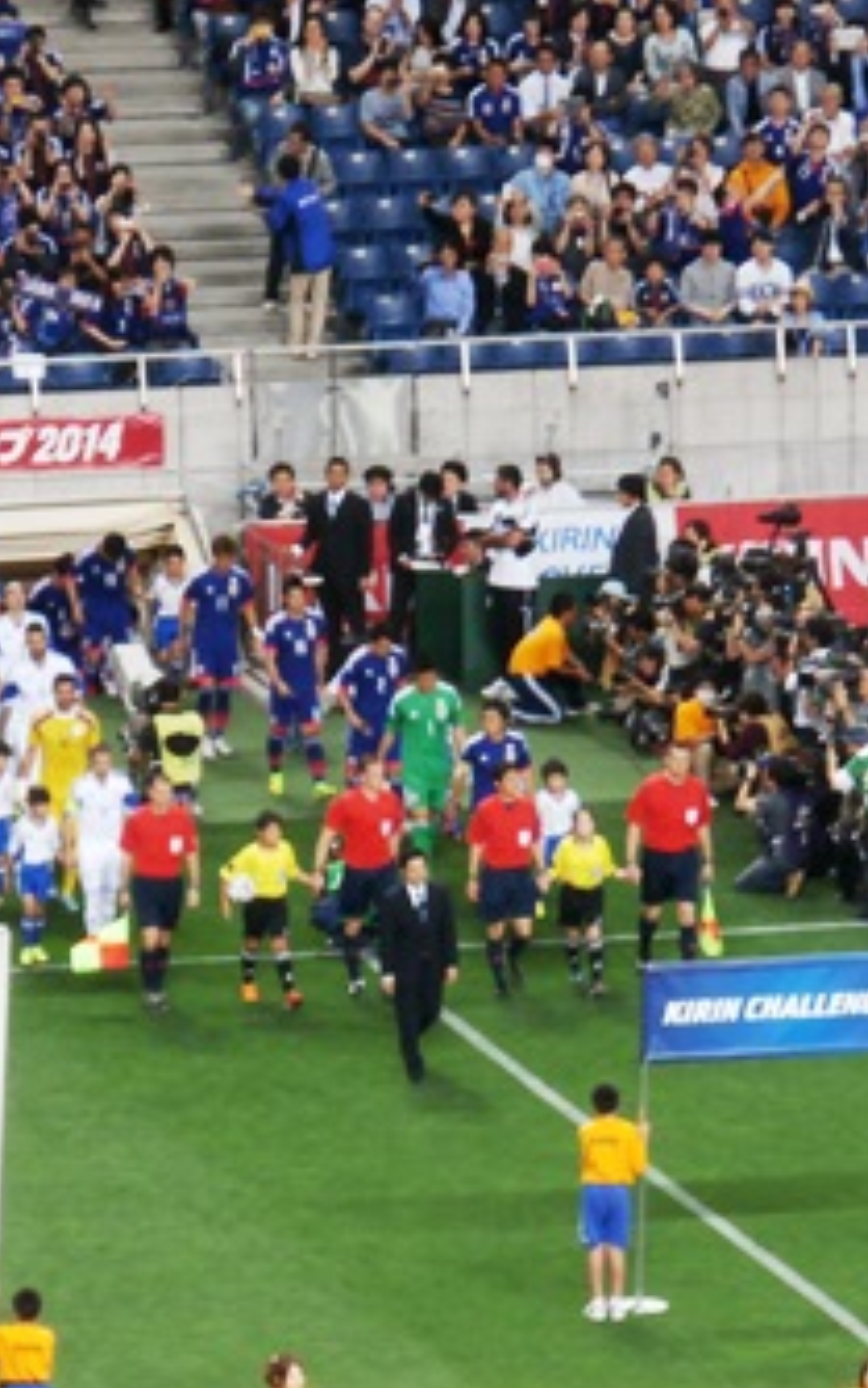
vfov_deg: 4.4
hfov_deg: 2.8
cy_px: 694
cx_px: 270
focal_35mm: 474
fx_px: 17925
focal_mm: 59.34
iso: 400
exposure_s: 1/20
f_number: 6.6
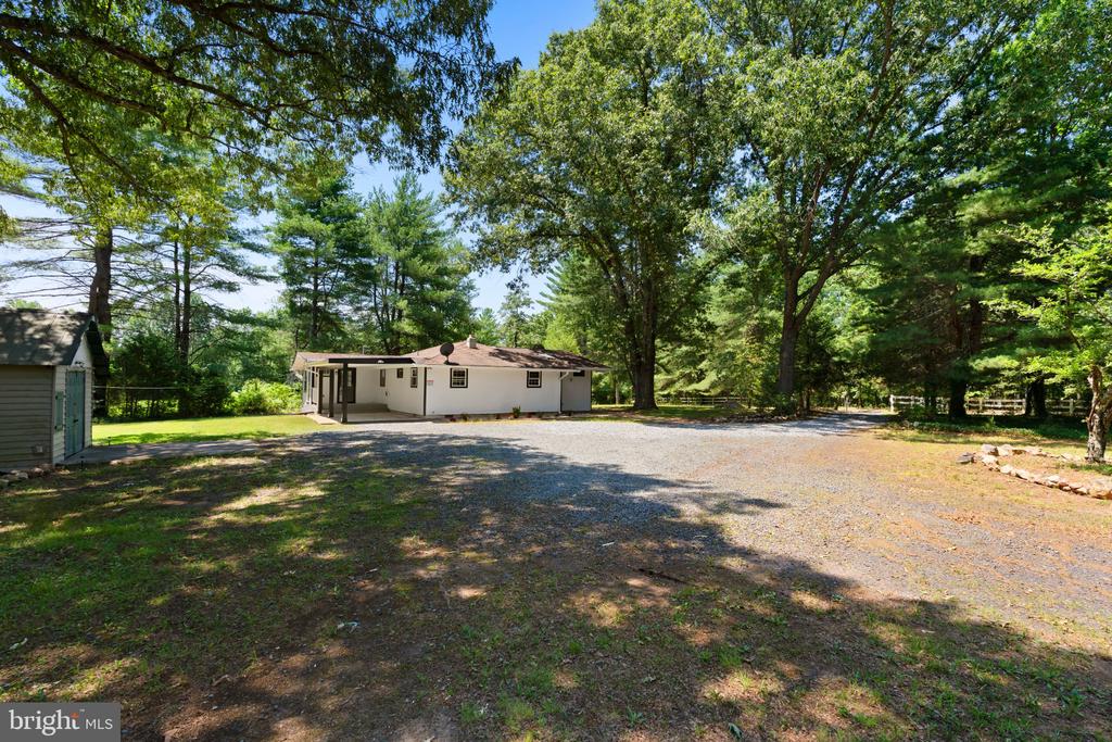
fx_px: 494
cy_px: 371
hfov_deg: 96.7
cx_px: 556
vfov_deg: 73.8
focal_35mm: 16
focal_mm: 16
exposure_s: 1/80
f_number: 9
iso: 100
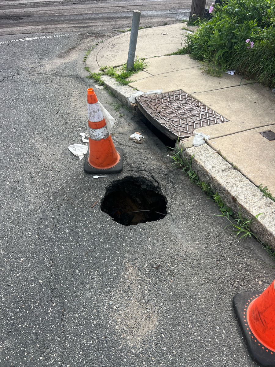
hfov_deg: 53.1
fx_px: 275
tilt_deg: -37.7
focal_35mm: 26
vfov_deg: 67.3
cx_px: 138
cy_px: 184
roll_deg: +1.0
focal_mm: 5.7
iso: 50
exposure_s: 1/1621
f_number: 1.5
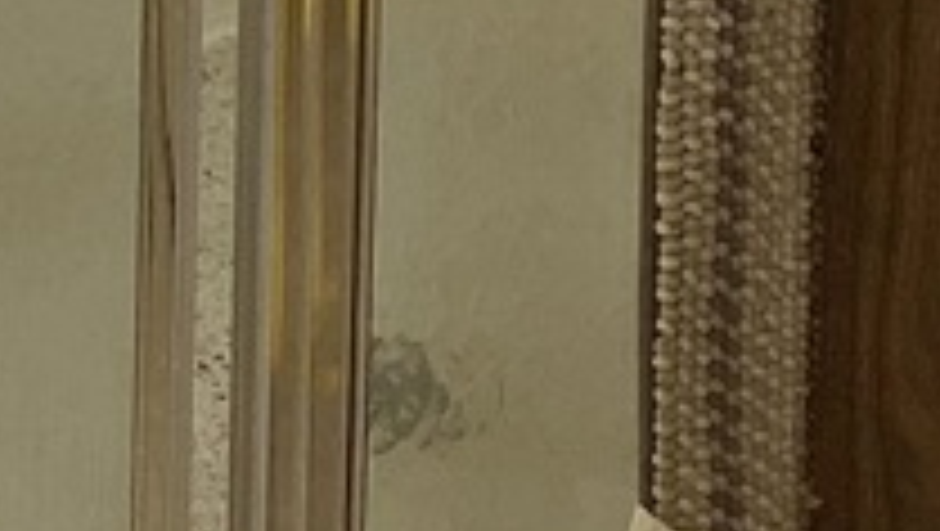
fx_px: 4865
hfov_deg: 10.8
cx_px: -175
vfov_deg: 5.6
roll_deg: -0.5
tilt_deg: -9.7
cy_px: -1372
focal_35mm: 195
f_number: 1.8
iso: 125
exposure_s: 1/120
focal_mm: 4.25
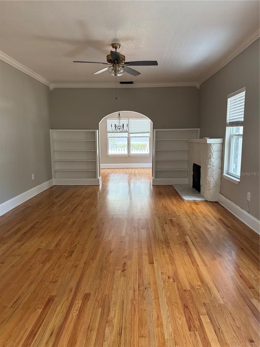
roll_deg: -0.4
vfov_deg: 71.6
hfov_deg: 56.8
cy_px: 174
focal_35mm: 24
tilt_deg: -8.5
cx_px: 130
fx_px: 240
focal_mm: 6.76
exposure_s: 1/237
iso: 200
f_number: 1.78
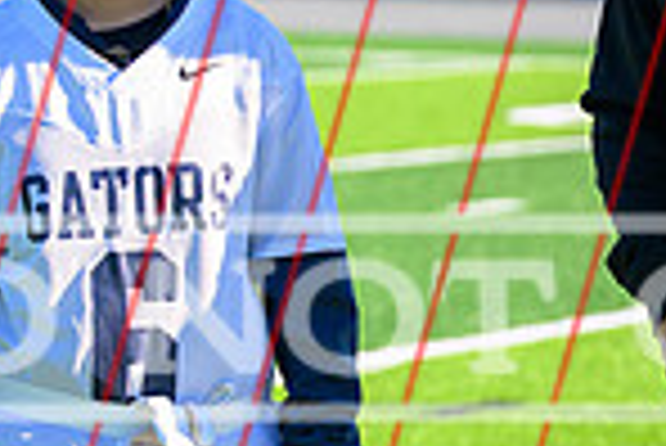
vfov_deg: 4.1
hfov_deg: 6.1
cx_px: 733
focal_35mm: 336
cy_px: 285
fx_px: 6222
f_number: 2.8
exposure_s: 1/1000
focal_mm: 70
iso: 220
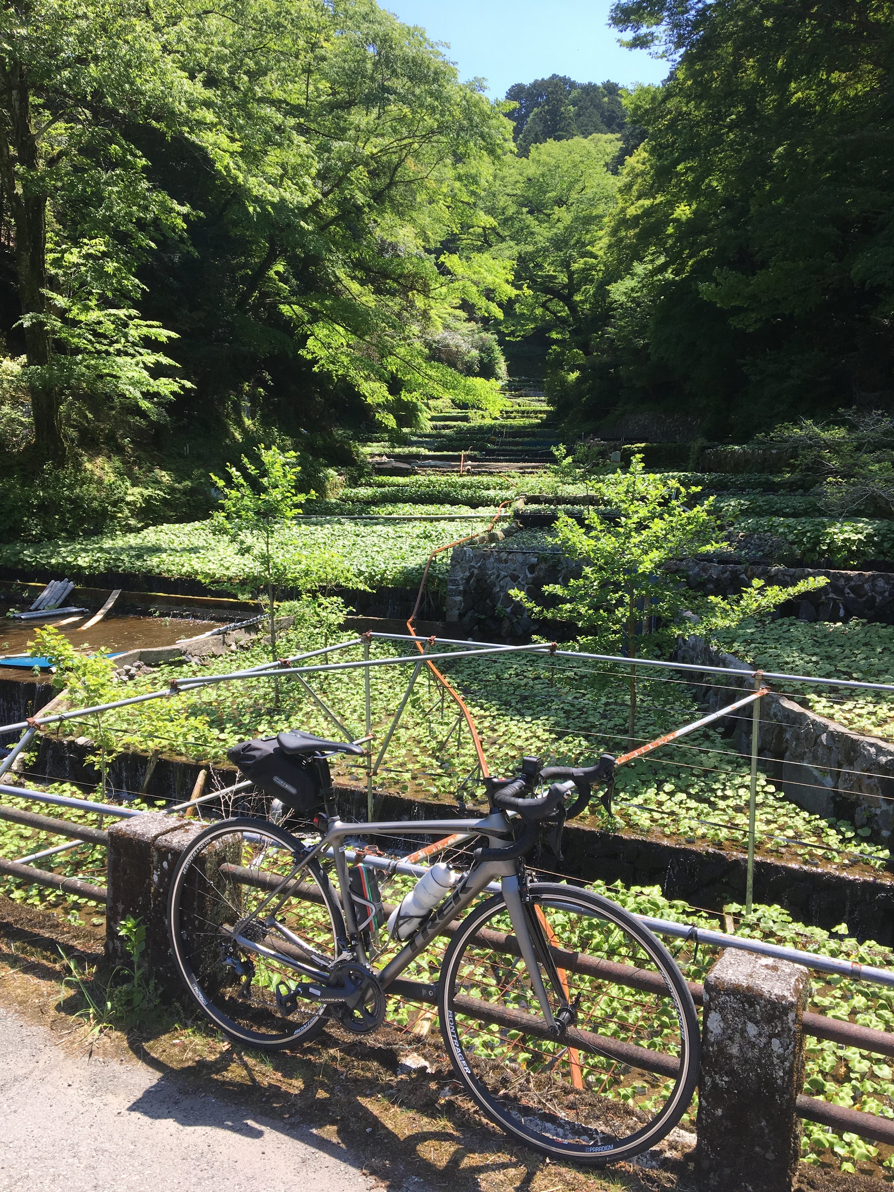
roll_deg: -1.0
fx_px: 999
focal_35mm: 29
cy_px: 596
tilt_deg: -5.8
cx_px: 447
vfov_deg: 61.7
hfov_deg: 48.2
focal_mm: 4.15
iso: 25
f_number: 2.2
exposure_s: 1/635
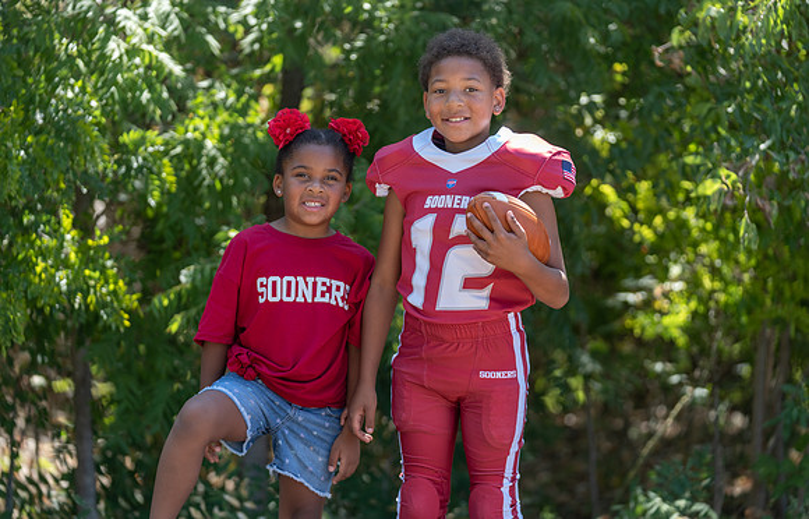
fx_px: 2512
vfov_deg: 11.8
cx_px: 411
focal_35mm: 113
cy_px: 245
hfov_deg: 18.3
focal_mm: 110
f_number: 2.8
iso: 125
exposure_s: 1/320
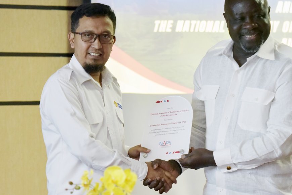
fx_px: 1939
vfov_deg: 5.8
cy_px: 73
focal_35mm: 239
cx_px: 187
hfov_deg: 8.6
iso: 1600
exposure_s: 1/200
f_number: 2.8
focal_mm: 125
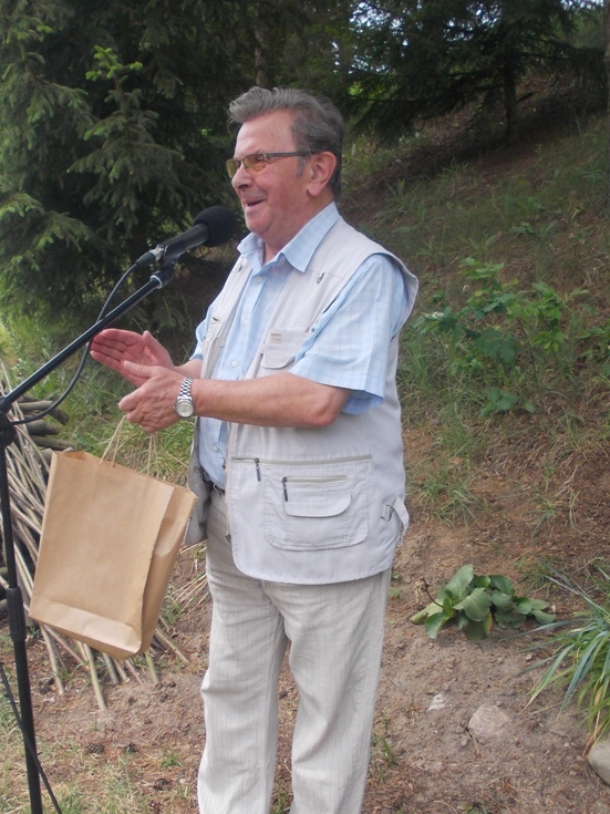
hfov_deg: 36.8
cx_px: 278
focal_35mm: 39
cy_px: 499
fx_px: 917
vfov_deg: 47.5
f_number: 2.7
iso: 80
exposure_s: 1/320
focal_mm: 4
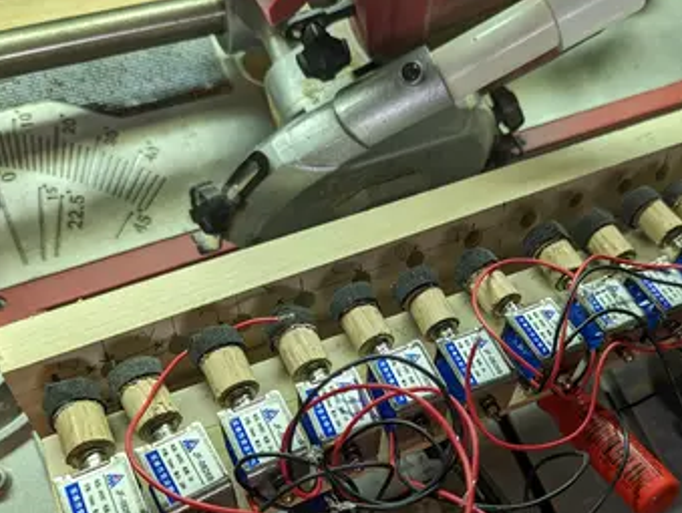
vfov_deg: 41.6
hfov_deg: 53.5
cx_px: 414
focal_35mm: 34
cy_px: 313
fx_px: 671
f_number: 1.85
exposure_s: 1/60
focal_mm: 6.81
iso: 81
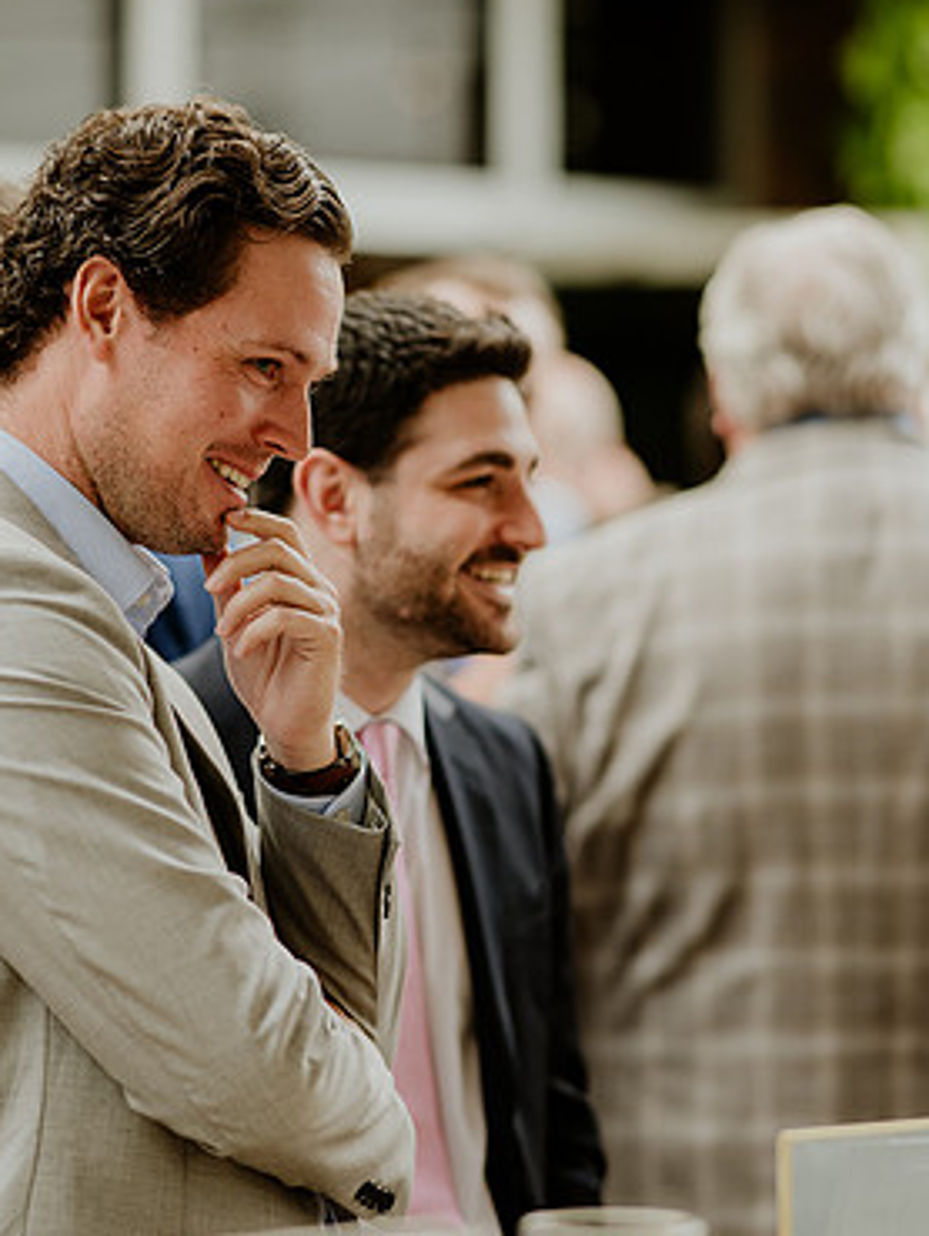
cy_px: 598
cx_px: 458
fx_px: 5647
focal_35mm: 158
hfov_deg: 9.4
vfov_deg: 12.5
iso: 125
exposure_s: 1/320
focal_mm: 105
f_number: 2
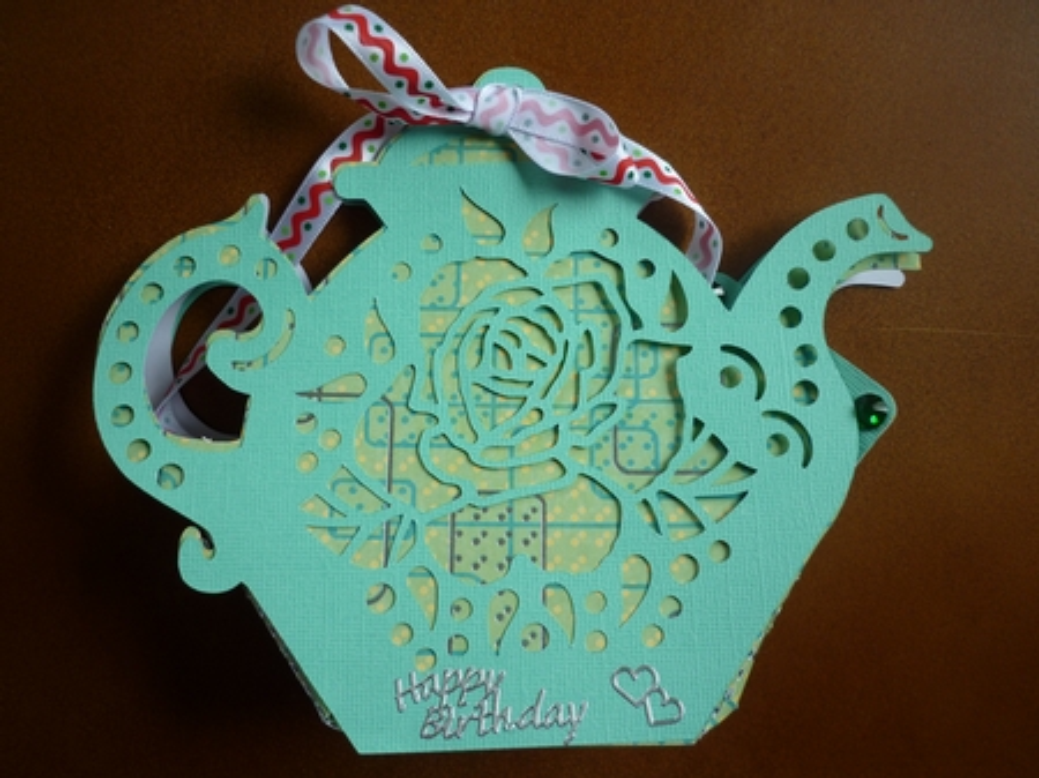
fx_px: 990
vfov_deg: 42.9
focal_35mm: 33
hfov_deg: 55.4
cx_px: 520
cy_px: 389
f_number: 2.8
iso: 80
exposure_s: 1/100
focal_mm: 5.5
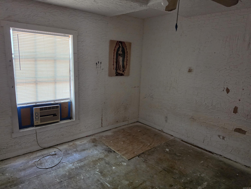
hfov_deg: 73.9
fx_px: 167
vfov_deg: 58.9
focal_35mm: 23
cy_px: 94
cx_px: 126
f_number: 1.4
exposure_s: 1/120
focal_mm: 6.5
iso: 800
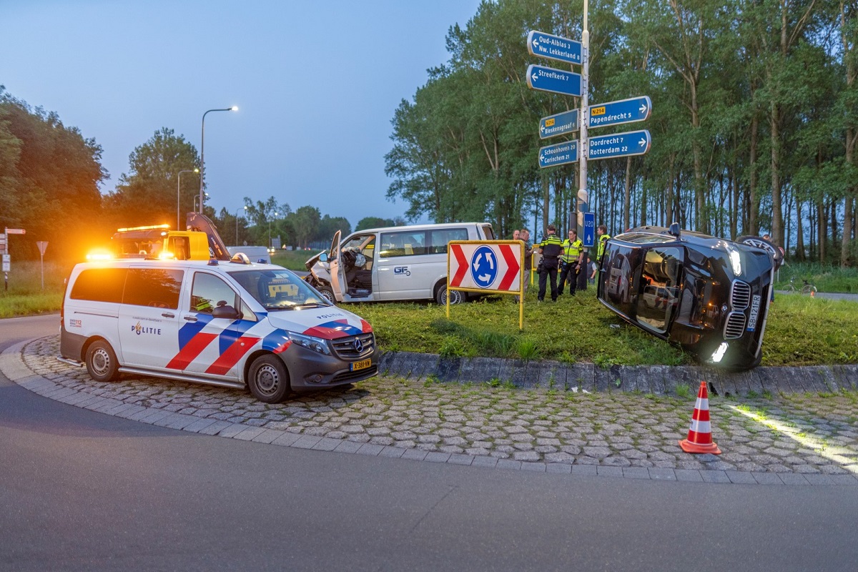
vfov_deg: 37.9
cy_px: 286
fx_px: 834
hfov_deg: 54.4
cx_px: 429
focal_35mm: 35
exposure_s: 1/200
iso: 1600
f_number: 1.4
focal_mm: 35
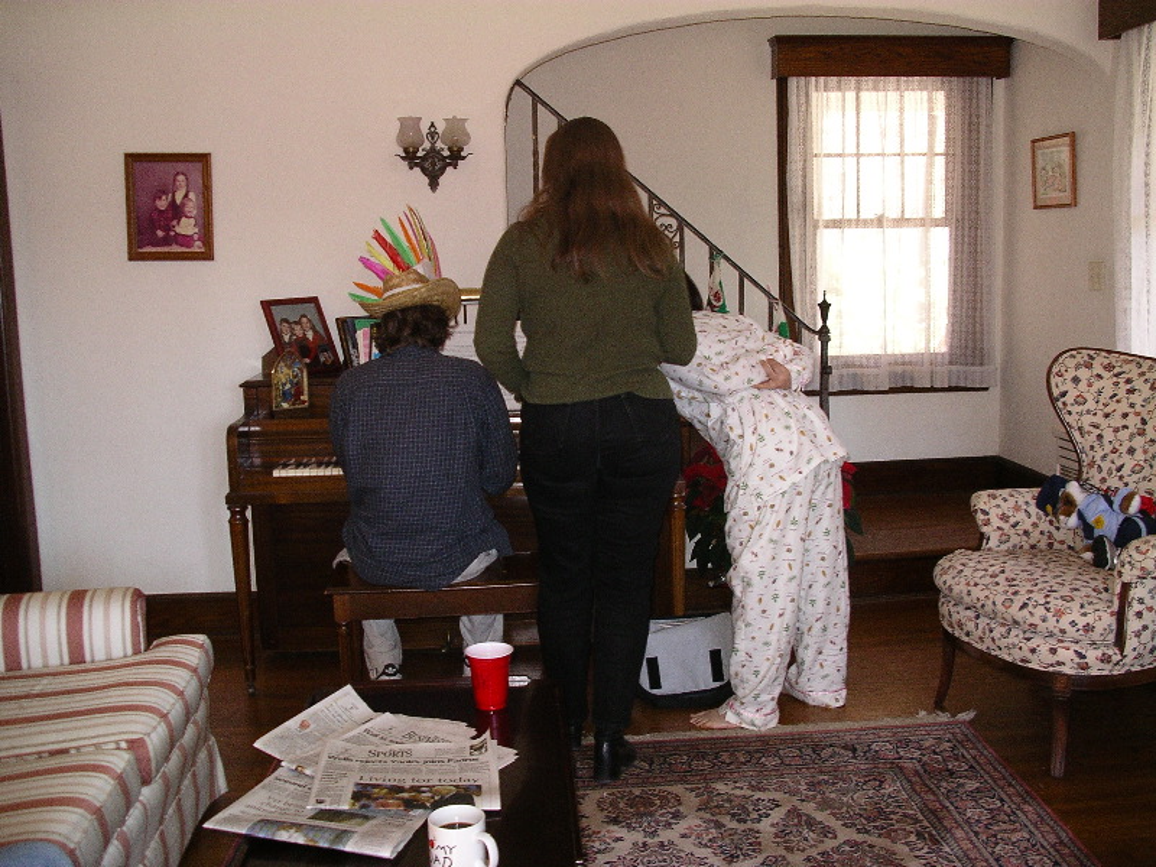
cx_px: 578
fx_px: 1236
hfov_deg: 50.1
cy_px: 434
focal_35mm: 37
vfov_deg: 38.7
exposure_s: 1/40
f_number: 2.8
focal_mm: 7.8
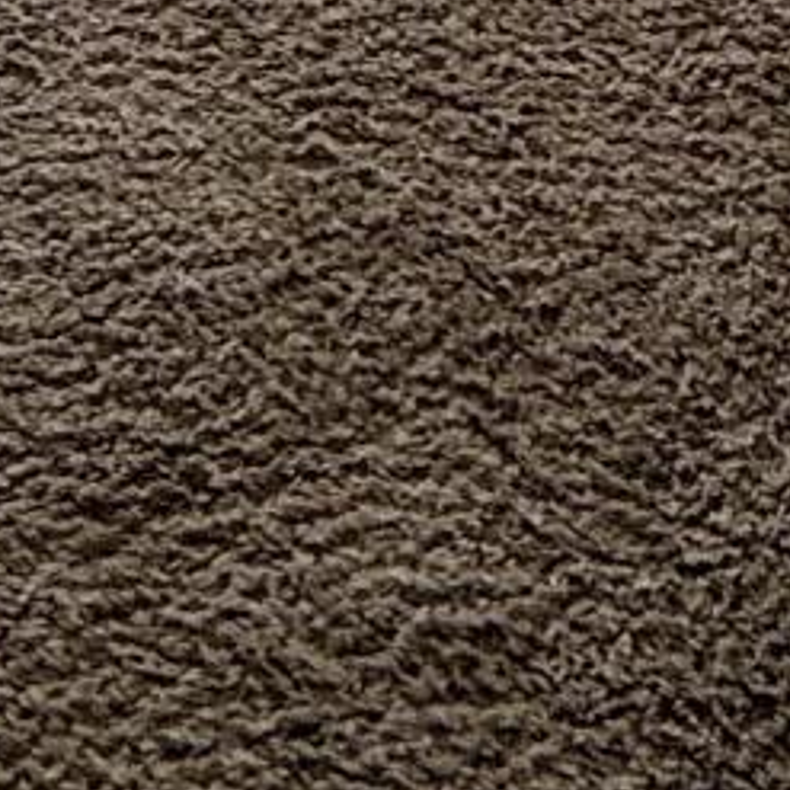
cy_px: -1919
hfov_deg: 17.4
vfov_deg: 9.8
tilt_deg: -10.2
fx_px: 2582
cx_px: 358
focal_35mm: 100
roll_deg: +0.8
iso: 50
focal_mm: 2.22
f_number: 2.2
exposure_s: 1/250
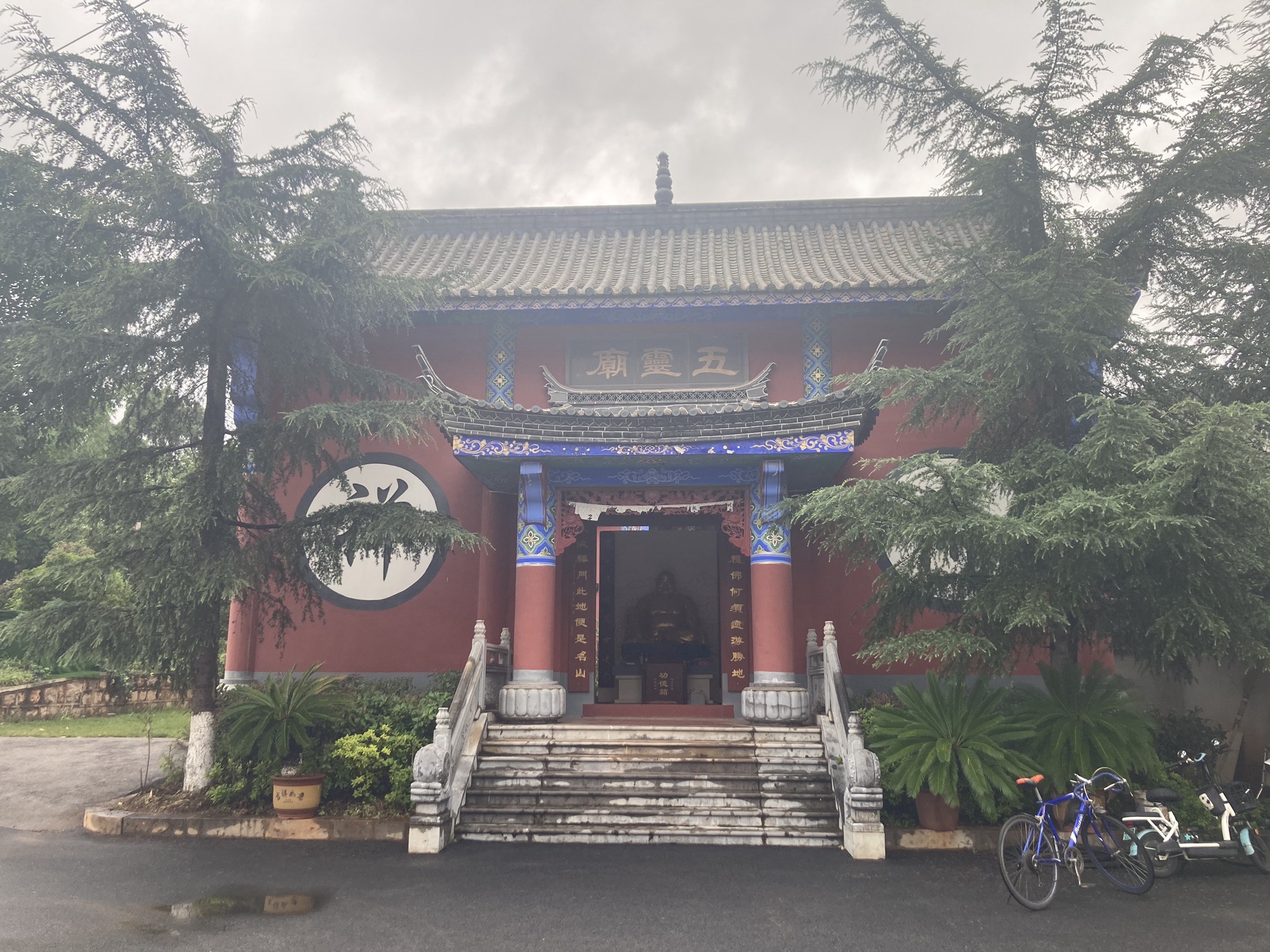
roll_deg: -1.3
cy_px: 476
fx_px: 1027
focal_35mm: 28
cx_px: 635
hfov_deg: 63.4
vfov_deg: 49.7
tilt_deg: +12.4
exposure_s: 1/132
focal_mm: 3.99
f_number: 1.8
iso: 20
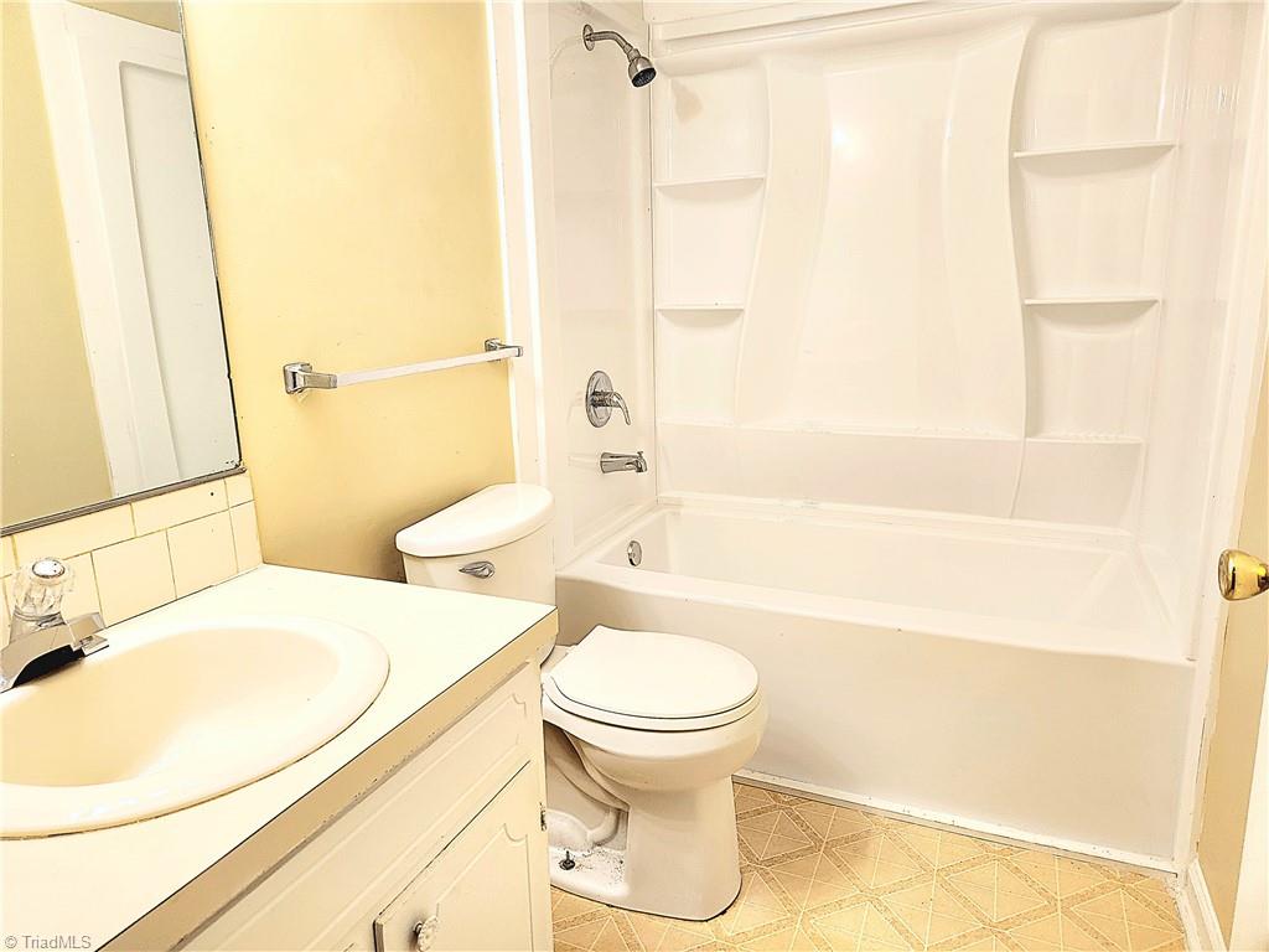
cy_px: 476
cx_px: 634
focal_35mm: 23
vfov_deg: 58.9
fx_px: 843
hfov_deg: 73.9
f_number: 1.8
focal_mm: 5.4
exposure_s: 1/120
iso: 125
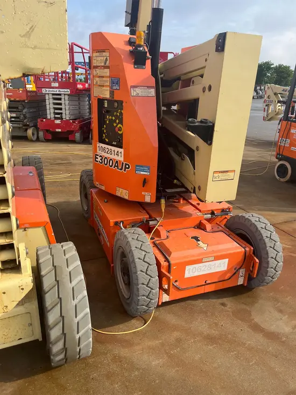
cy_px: 198
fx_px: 296
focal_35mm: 26
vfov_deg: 67.3
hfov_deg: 53.1
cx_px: 148
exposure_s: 1/1497
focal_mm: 5.1
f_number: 1.6
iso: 50
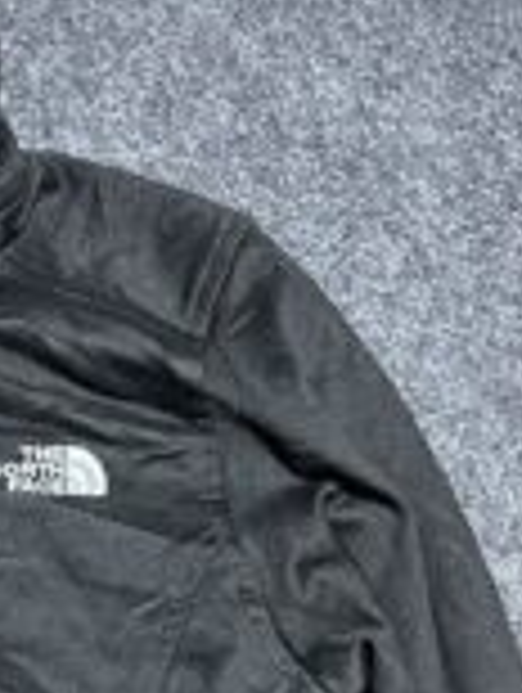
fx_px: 1805
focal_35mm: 90
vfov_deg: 18.6
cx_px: -306
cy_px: 1114
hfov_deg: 15.0
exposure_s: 1/50
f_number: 1.6
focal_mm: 4.2
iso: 200
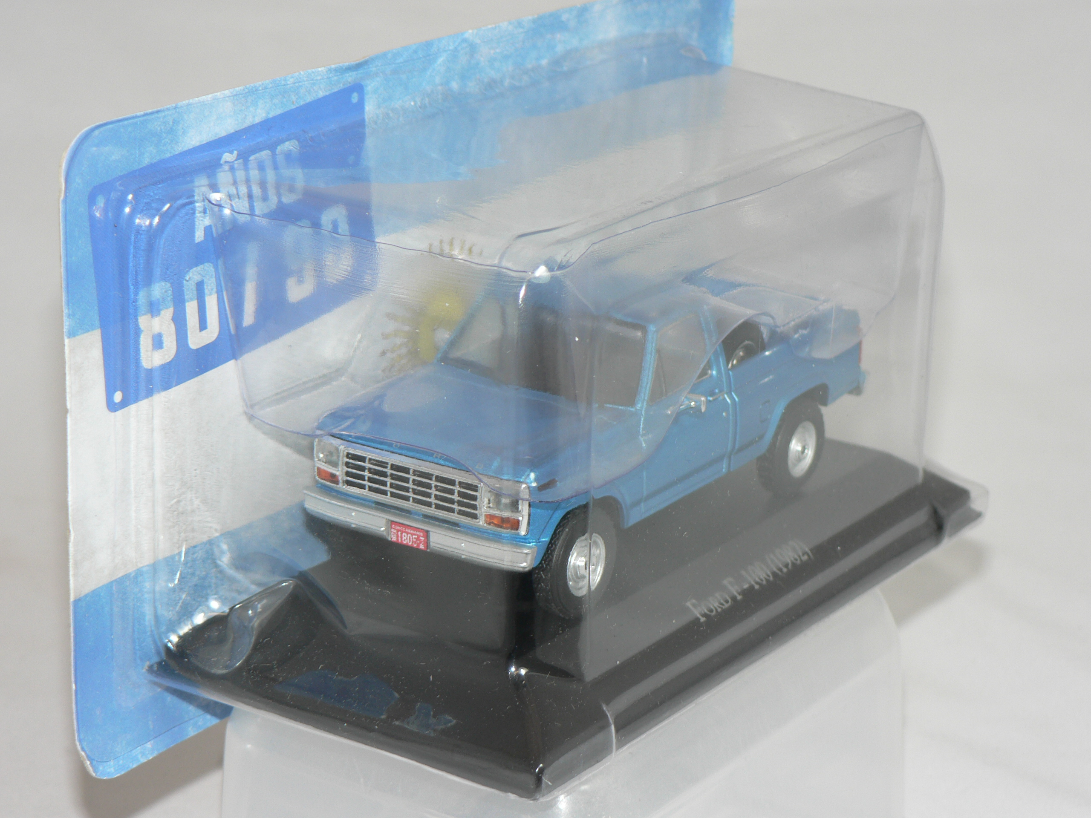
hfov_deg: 22.0
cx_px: 546
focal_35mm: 89
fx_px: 2805
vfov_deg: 16.6
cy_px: 409
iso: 80
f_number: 3.2
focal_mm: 14.9
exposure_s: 1/60
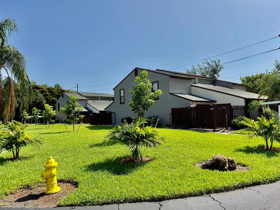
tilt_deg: +2.0
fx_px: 202
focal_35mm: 25
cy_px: 108
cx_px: 146
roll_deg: +2.1
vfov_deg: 54.9
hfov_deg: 69.4
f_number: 1.78
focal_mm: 6.76
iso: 80
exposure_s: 1/6173
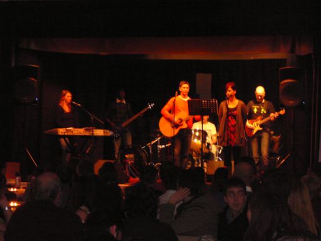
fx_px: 807
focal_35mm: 87
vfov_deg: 17.0
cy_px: 120
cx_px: 160
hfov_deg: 22.5
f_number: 3.8
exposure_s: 1/8
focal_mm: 13
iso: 400
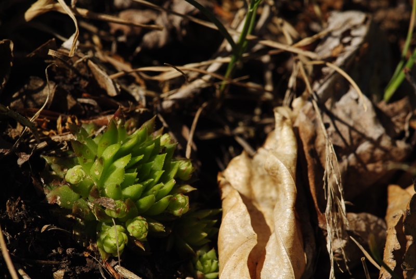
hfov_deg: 16.0
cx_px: 208
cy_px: 140
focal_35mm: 128
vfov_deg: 10.8
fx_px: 1475
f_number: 10
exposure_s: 1/250
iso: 100
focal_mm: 85
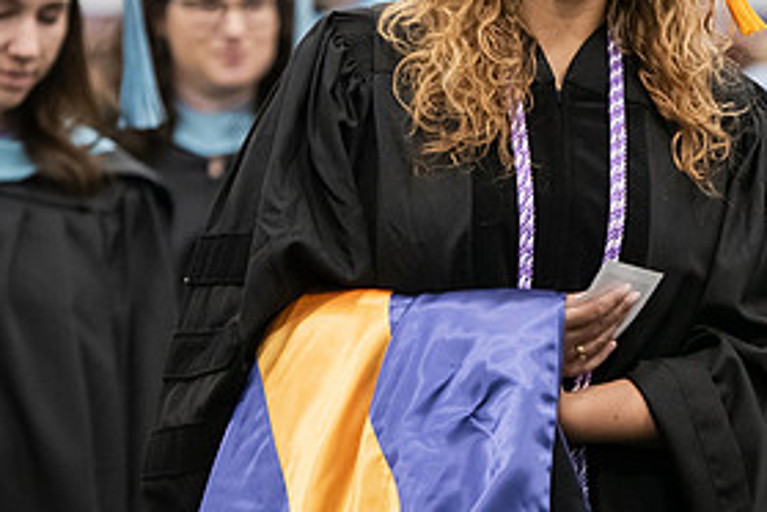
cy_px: 32
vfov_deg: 4.6
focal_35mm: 301
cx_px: 674
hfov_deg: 6.8
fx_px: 6412
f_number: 3.2
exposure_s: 1/200
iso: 3200
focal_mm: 145
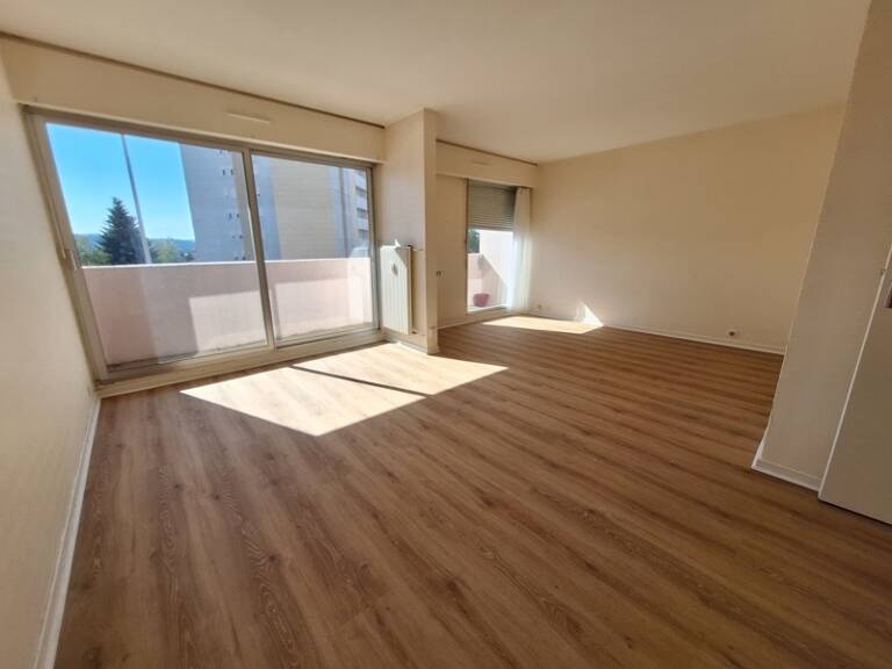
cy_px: 334
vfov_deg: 89.9
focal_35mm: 13
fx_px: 335
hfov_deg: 106.2
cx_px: 446
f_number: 2.2
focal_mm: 1.74
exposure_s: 1/1028
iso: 40
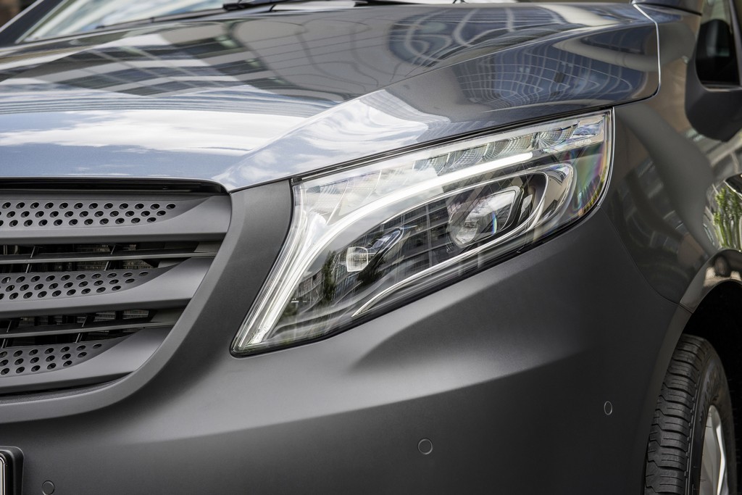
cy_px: 248
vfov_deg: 19.5
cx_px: 371
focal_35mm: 70
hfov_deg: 28.8
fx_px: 1443
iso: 100
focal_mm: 70
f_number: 5.6
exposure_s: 1/80
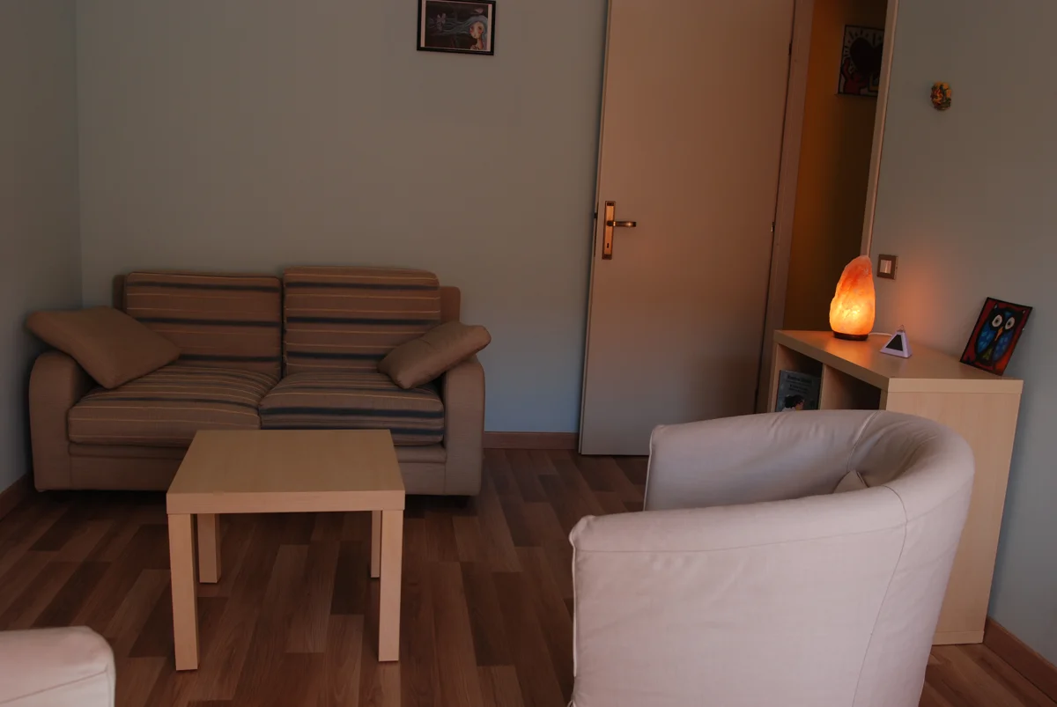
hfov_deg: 61.9
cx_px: 528
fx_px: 882
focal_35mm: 30
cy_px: 354
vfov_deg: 43.7
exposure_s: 1/15
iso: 100
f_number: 4.5
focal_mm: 20
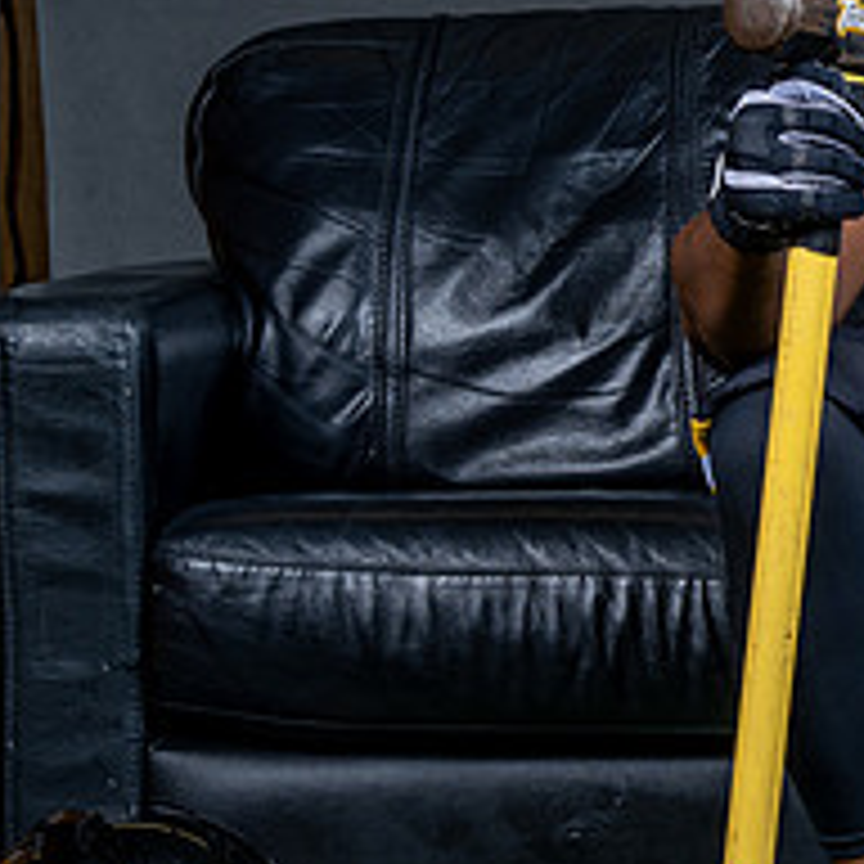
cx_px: 1588
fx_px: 5422
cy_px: 328
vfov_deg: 9.1
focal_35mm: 192
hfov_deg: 8.7
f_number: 6.3
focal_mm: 56
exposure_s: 1/200
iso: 100
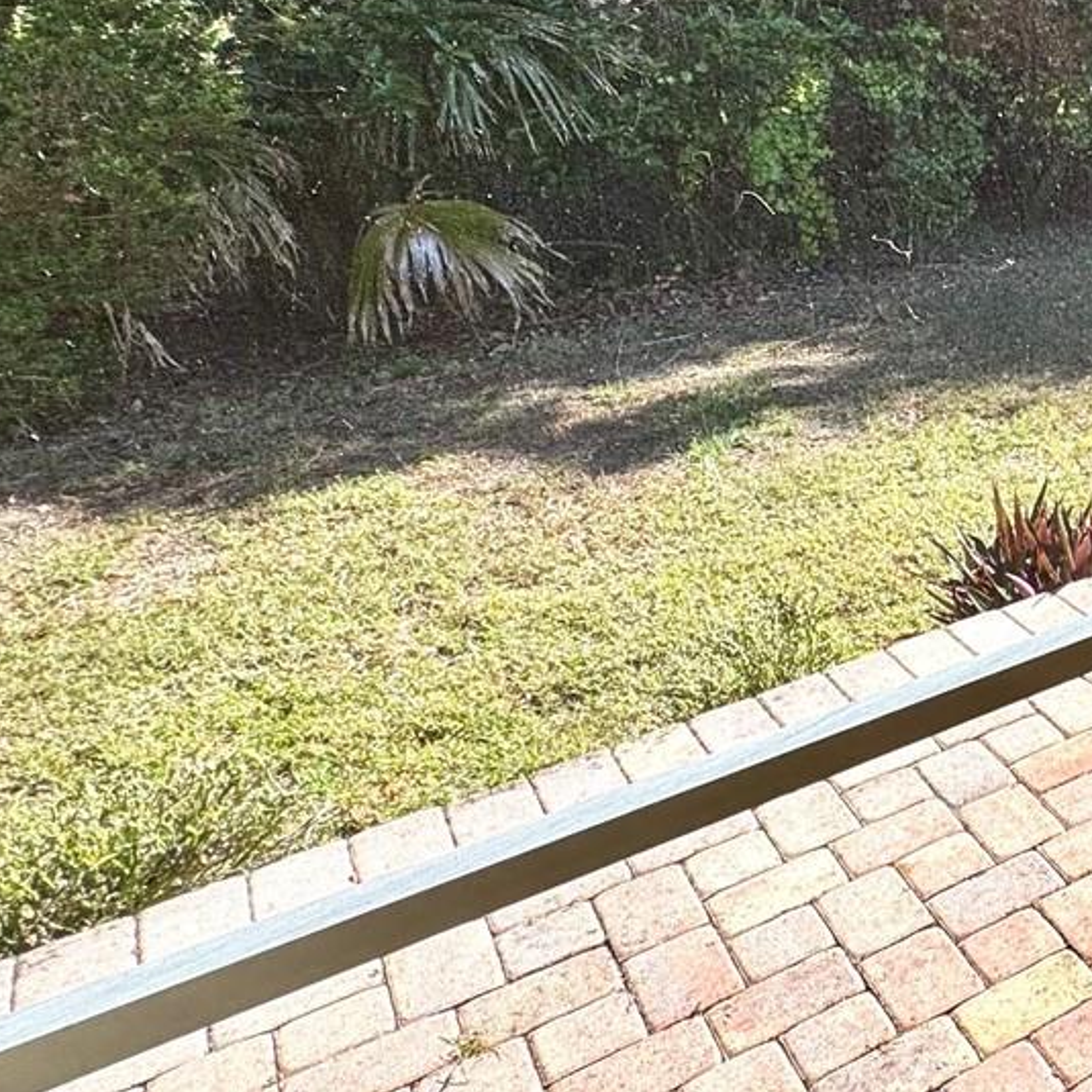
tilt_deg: -19.2
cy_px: 329
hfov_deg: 30.8
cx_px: 1535
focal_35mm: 37
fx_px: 1321
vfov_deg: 44.0
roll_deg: -1.4
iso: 50
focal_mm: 2.22
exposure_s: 1/625
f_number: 2.2
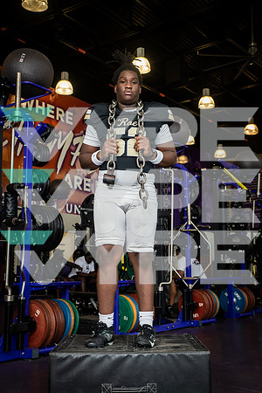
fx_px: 502
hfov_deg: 29.2
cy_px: 196
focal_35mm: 46
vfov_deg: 42.7
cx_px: 131
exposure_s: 1/250
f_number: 5.6
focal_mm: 46
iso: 500
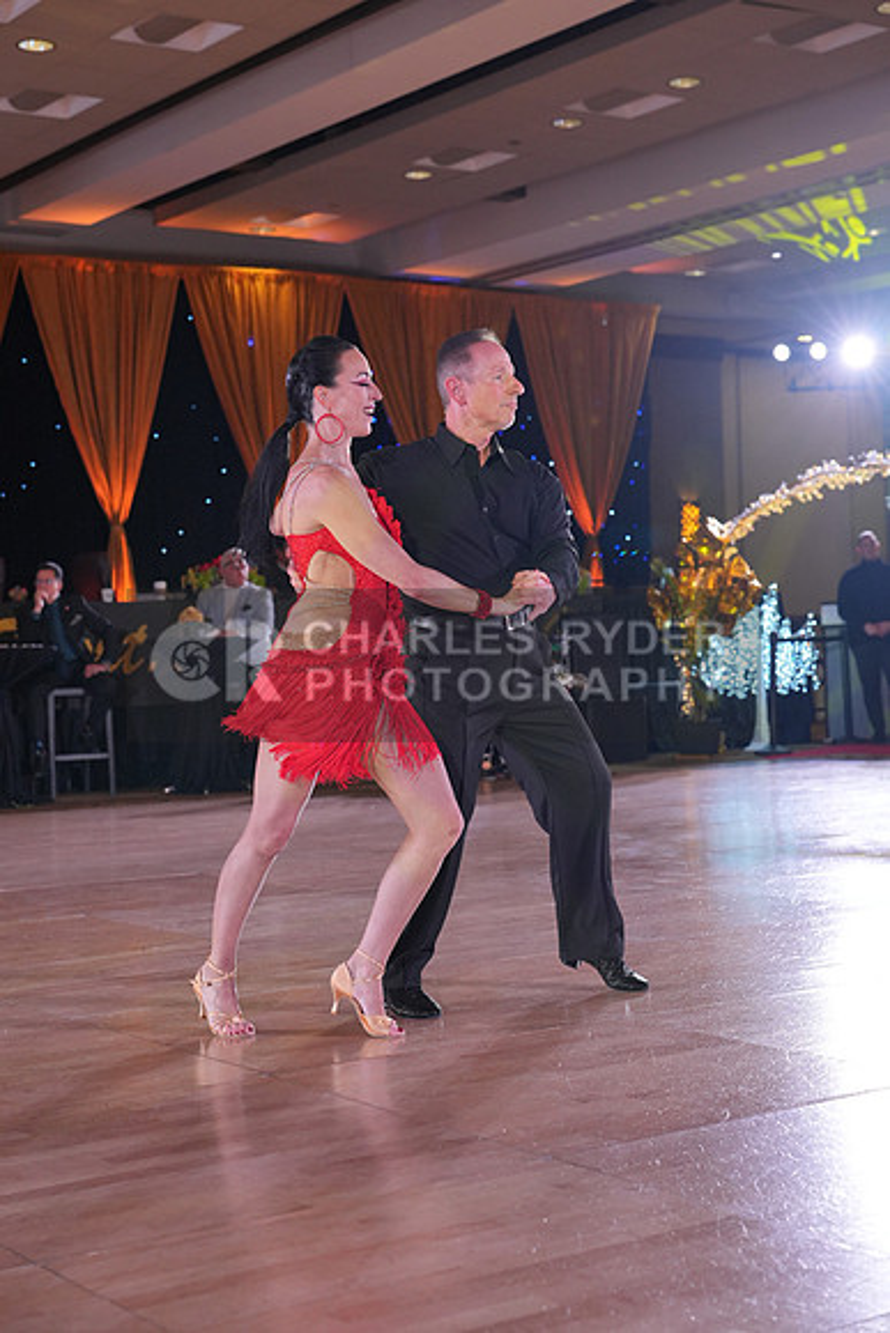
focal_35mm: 57
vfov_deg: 35.0
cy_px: 666
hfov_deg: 23.8
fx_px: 2112
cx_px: 445
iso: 1600
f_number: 4
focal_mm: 57
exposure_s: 1/400
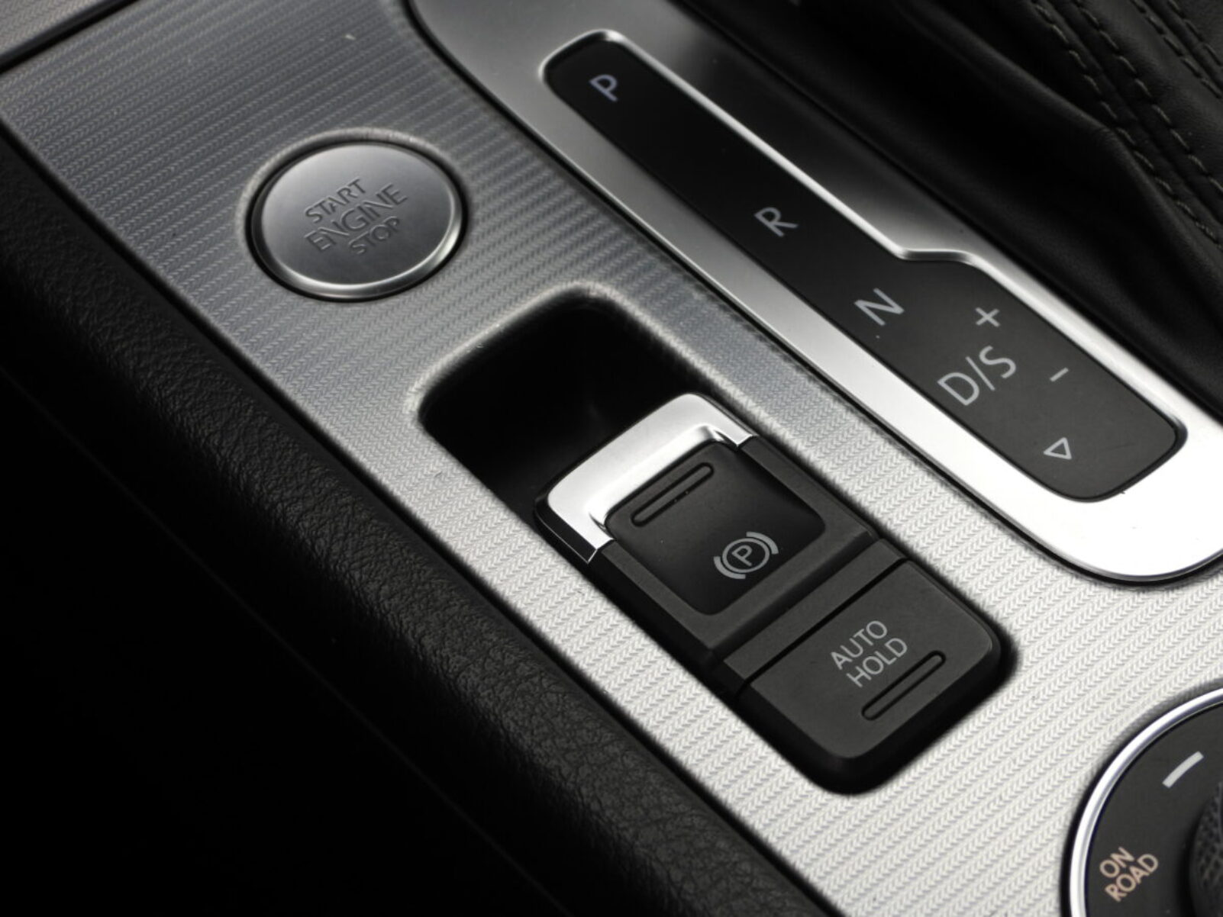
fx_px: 2827
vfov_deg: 18.4
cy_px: 458
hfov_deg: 24.4
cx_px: 612
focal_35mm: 80
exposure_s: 1/400
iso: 100
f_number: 3.5
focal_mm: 14.4
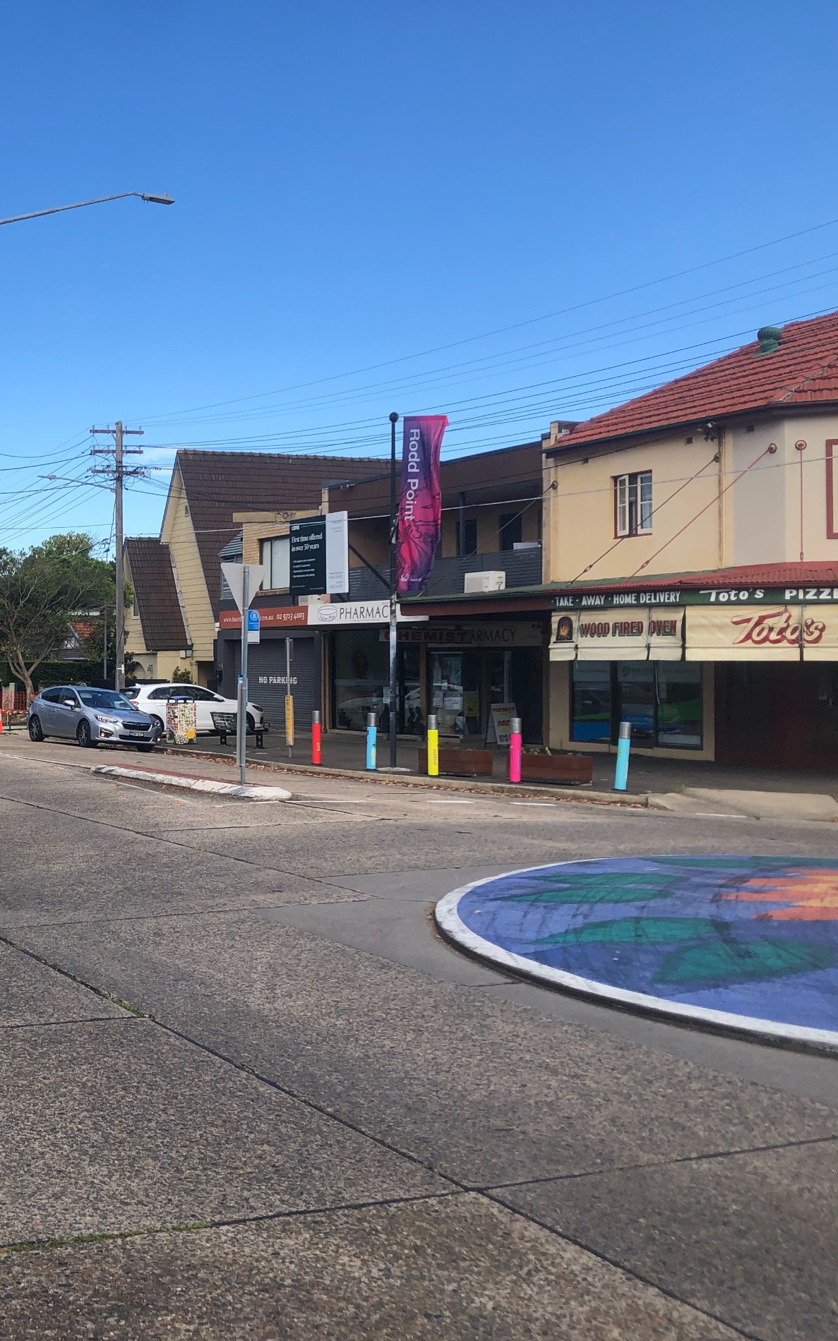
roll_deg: -0.6
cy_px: 676
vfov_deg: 49.3
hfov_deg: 30.0
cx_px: 21
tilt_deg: -2.5
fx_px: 1462
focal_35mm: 40
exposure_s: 1/1263
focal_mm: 3.99
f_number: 1.8
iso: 20
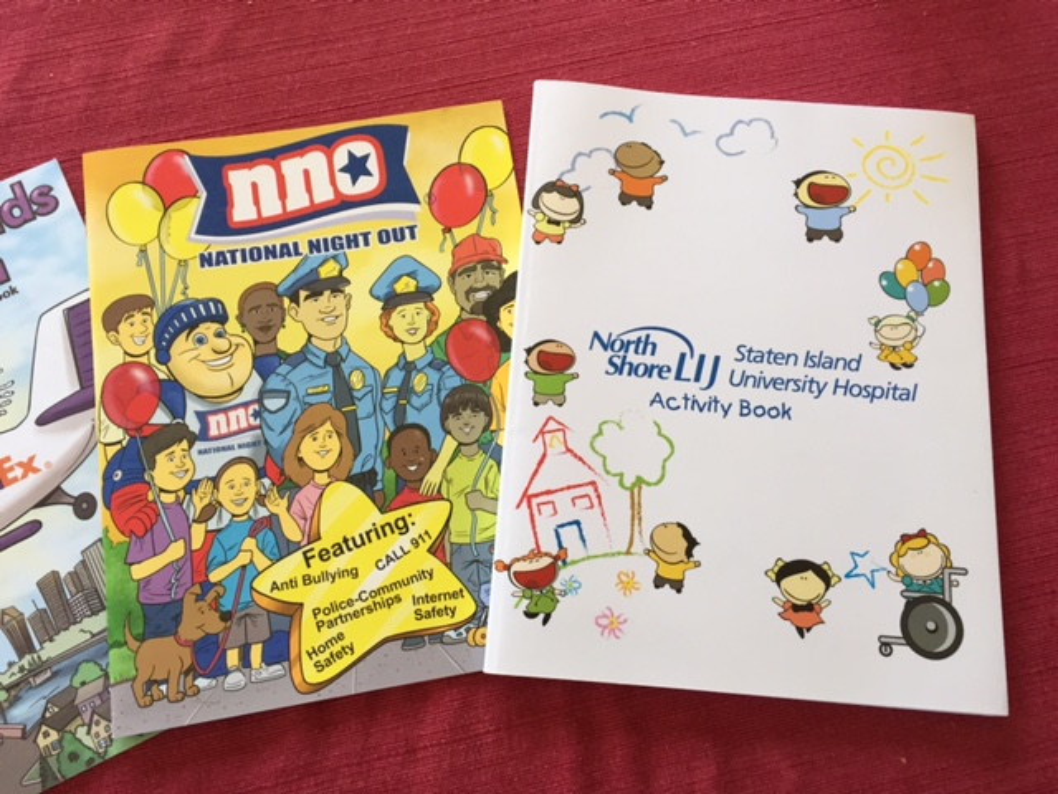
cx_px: 529
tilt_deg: -75.1
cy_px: 397
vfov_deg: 48.2
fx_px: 886
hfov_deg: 61.7
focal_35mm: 29
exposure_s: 1/30
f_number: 2.2
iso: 40
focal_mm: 4.15
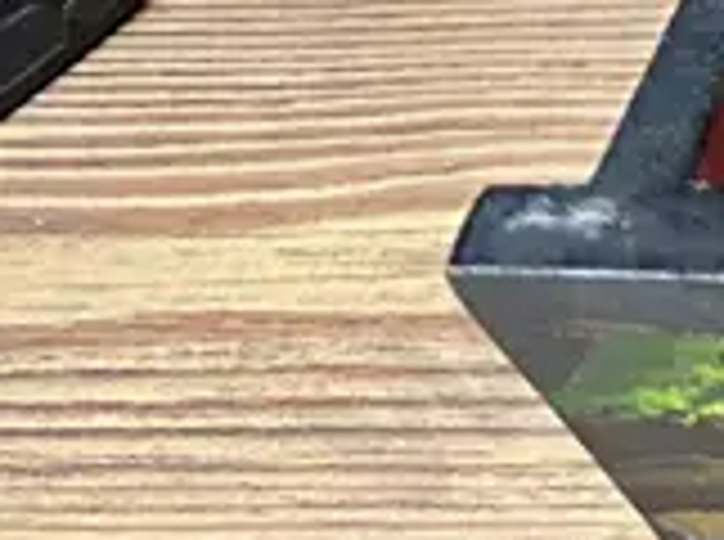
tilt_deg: -38.6
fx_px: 3193
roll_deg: +2.7
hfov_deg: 9.8
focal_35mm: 153
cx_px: 2168
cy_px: -904
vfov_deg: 8.5
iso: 500
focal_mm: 6.86
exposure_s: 1/50
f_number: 1.78
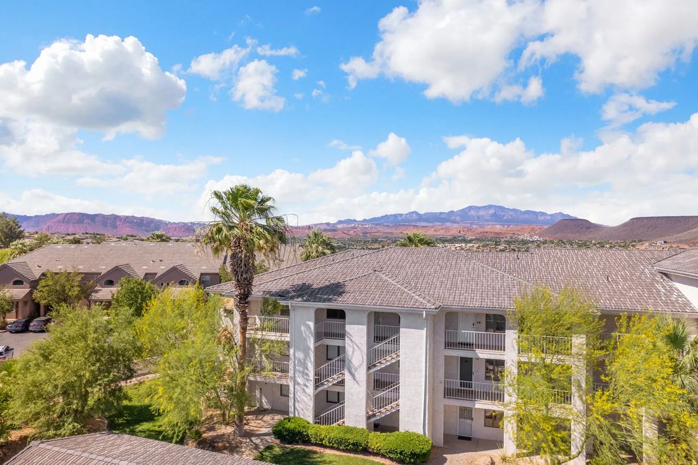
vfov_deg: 57.2
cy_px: 232
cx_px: 349
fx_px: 426
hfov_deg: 78.6
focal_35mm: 22
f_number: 2.8
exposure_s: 1/100
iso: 100
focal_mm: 8.38
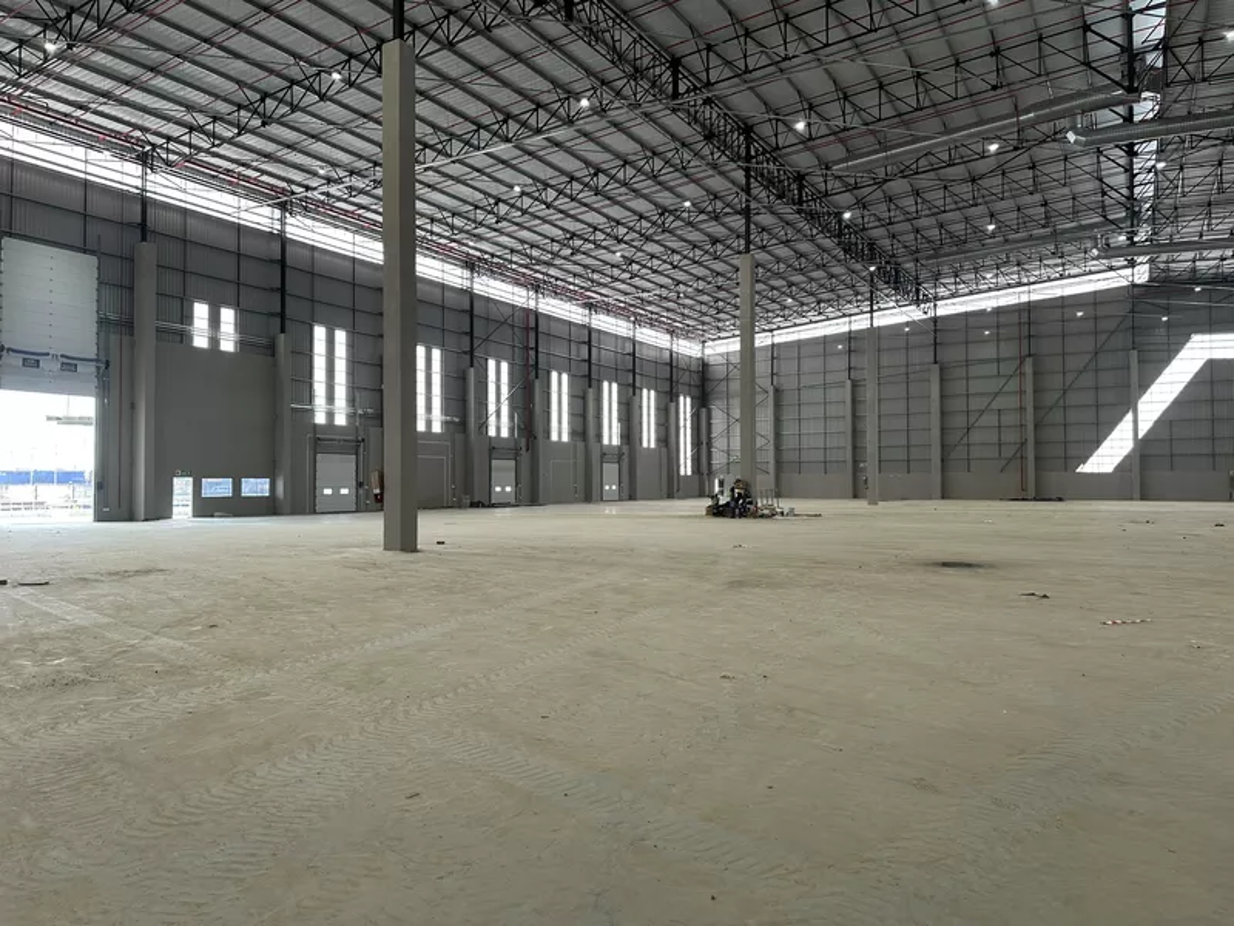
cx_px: 617
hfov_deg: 71.6
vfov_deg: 56.8
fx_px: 856
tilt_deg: +1.8
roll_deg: -0.8
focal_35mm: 24
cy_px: 463
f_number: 1.78
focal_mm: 6.86
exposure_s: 1/146
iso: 100
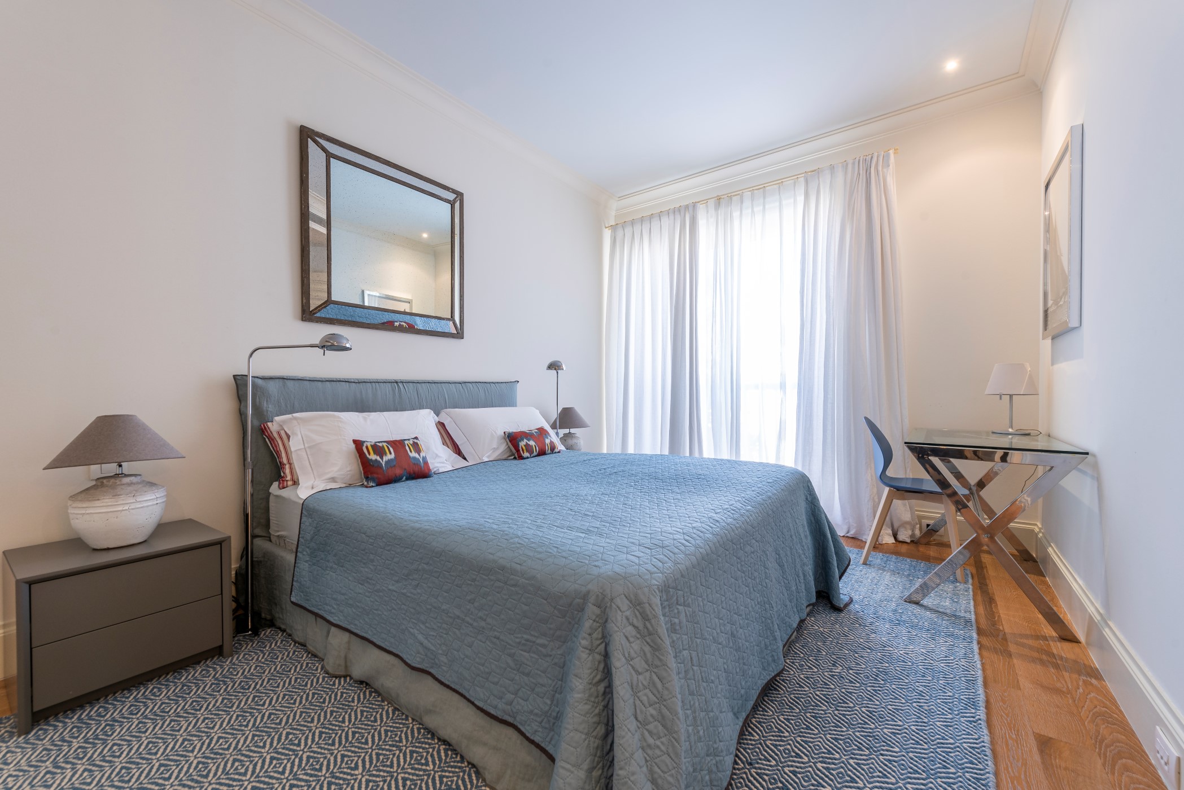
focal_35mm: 14
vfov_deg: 81.3
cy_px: 395
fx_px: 461
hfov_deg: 104.2
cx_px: 592
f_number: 6.3
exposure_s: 1/2
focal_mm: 14
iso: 50
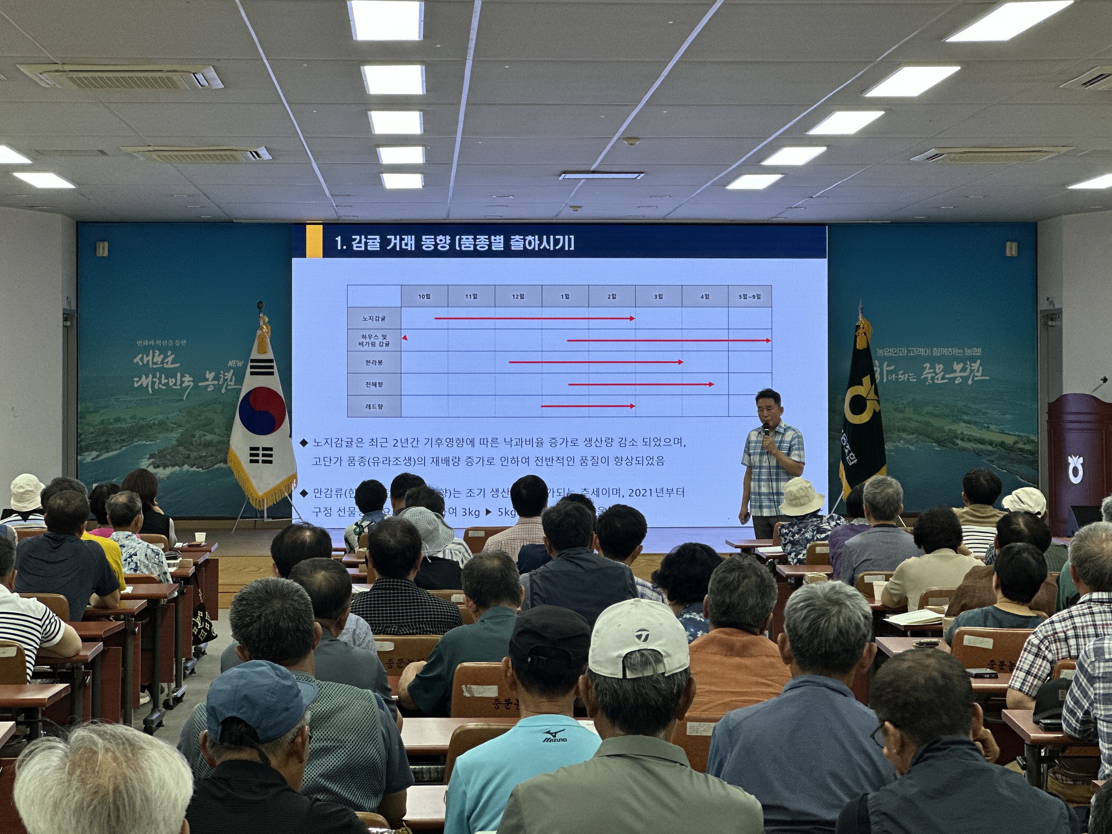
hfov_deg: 25.3
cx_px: 556
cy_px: 417
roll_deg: +0.0
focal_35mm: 77
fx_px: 2474
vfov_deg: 19.1
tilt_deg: +1.4
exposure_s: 1/120
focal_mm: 9
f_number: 2.8
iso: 80
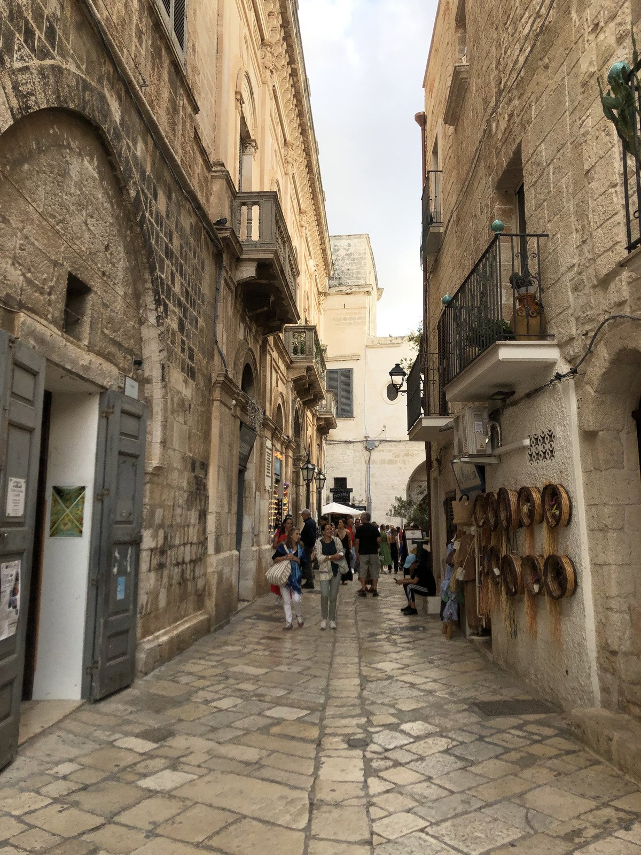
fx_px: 691
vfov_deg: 63.4
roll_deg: +0.8
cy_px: 428
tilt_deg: +7.9
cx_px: 320
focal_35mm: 28
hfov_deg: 49.7
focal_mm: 4
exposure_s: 1/600
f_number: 1.8
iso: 20
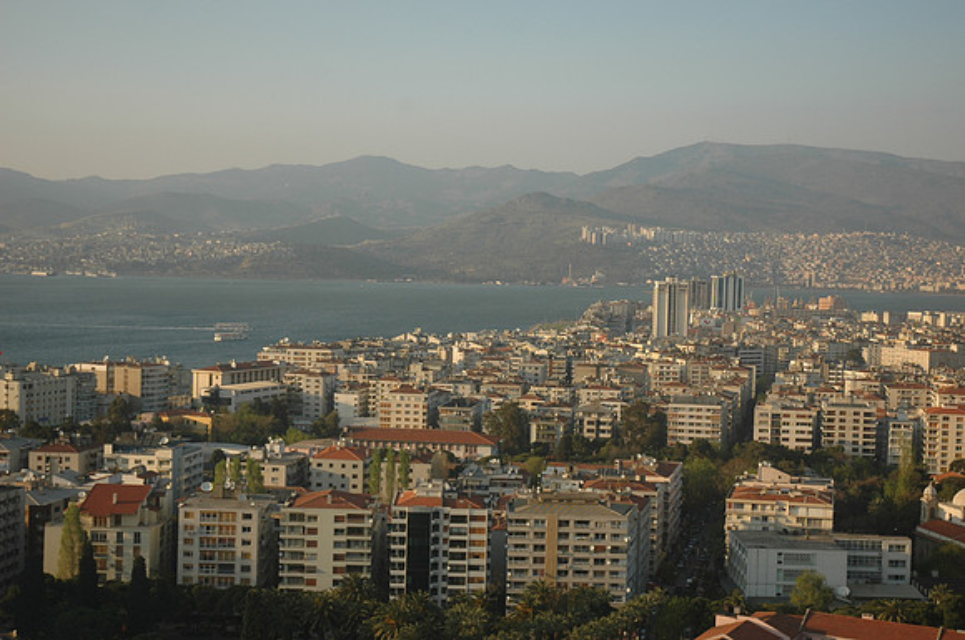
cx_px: 482
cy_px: 320
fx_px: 1526
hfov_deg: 35.1
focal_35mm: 57
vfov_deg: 23.7
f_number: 4.5
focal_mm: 38
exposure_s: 1/250
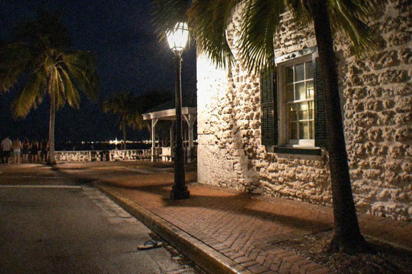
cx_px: 206
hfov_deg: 41.1
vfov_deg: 28.1
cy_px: 137
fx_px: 549
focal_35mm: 48
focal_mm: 48
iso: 8000
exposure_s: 1/30
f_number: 9
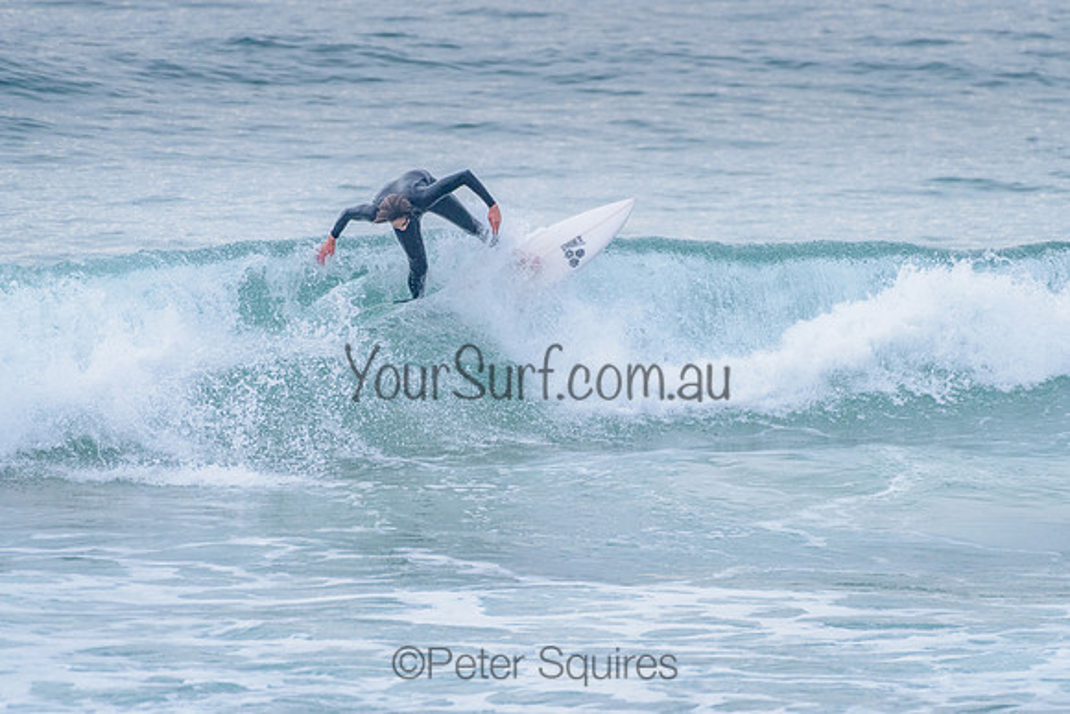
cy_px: 300
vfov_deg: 2.2
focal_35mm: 613
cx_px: 594
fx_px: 18219
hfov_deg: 3.4
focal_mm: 500
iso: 1600
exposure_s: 1/2000
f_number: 5.6
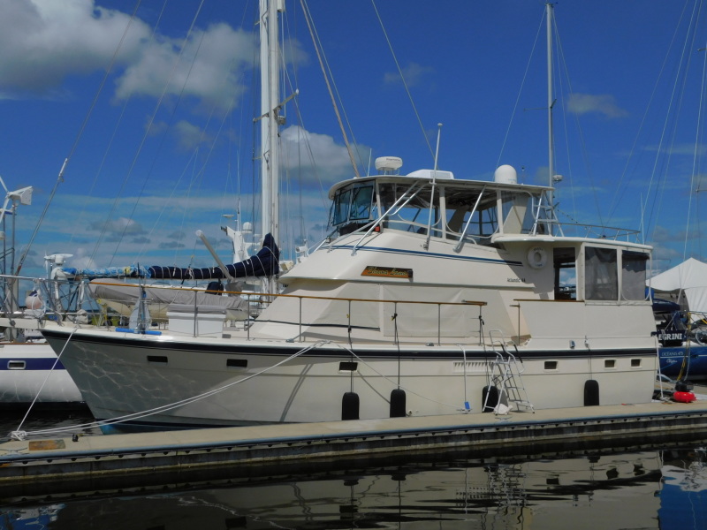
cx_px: 354
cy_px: 265
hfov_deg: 51.4
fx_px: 735
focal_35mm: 36
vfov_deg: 39.7
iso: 125
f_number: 7
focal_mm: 6.3
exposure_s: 1/1250
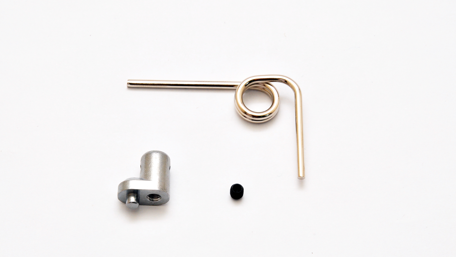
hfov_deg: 6.9
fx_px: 3809
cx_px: 228
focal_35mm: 315
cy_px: 132
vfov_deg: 3.9
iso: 400
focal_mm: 200
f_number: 22
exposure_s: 1/60
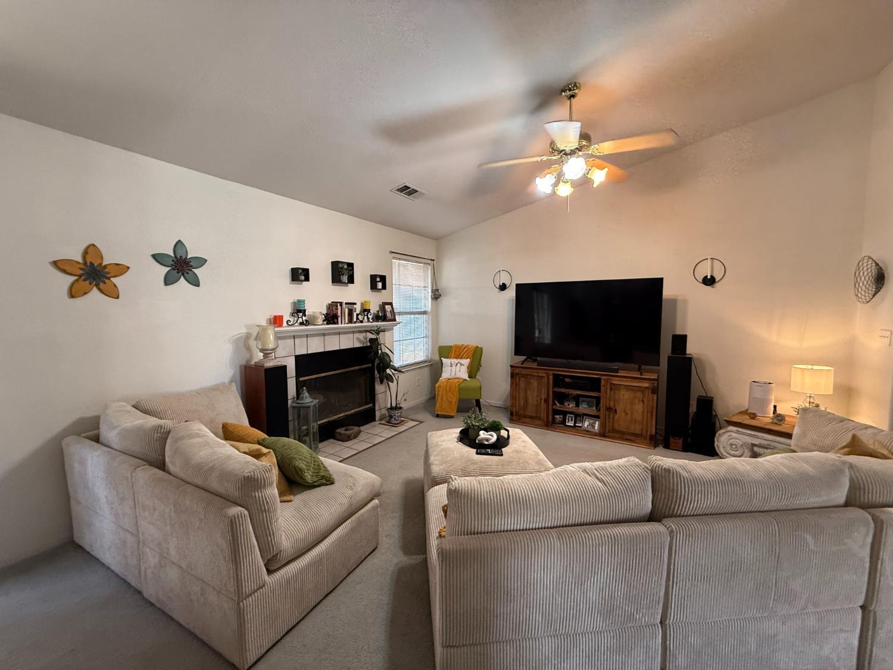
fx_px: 361
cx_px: 446
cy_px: 335
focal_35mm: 14
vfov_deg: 85.7
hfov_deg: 102.1
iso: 320
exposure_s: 1/60
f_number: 2.2
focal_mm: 2.22
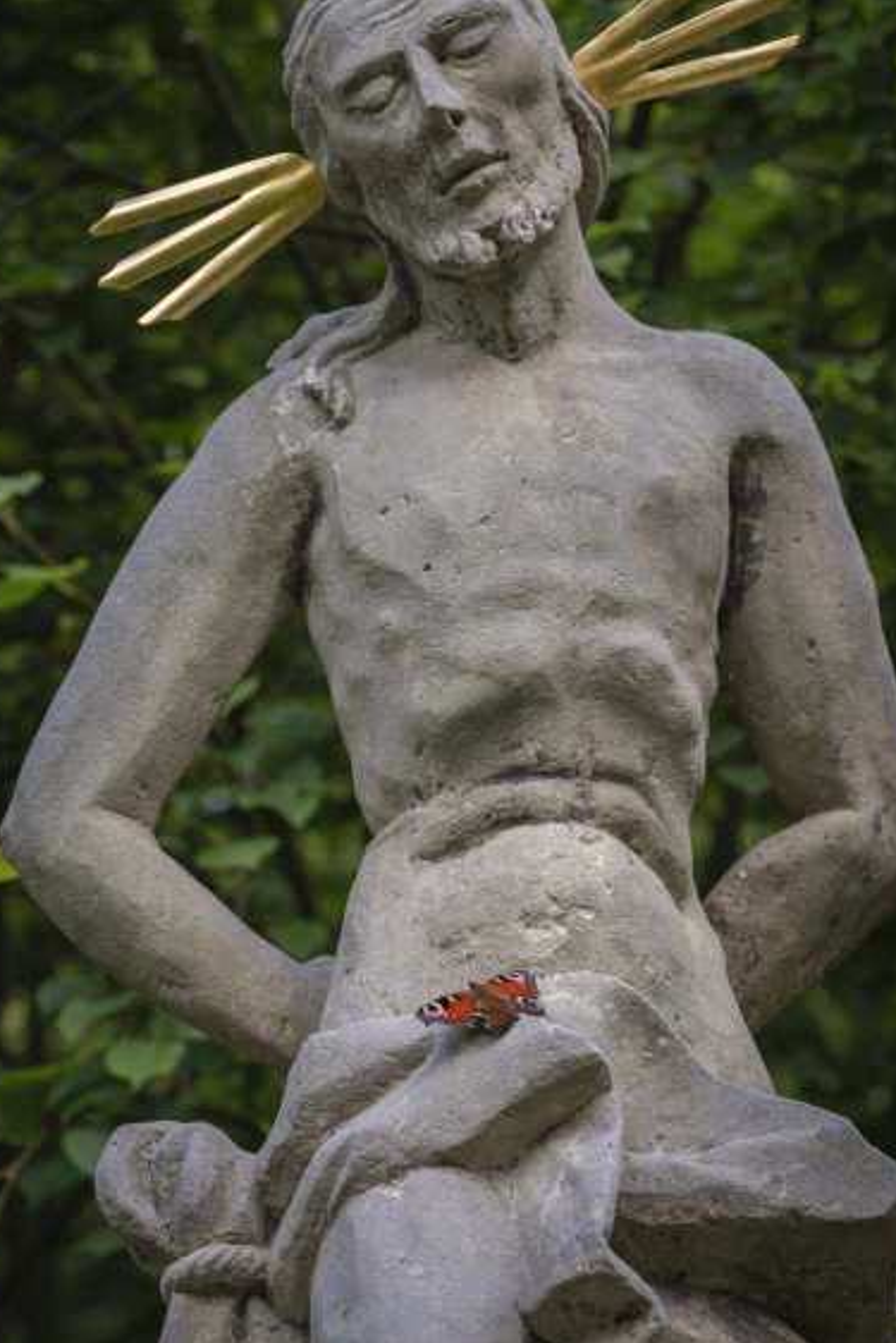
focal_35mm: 112
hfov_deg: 12.2
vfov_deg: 18.3
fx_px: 4178
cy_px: 636
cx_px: 442
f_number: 7.1
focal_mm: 105
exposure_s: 1/250
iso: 320
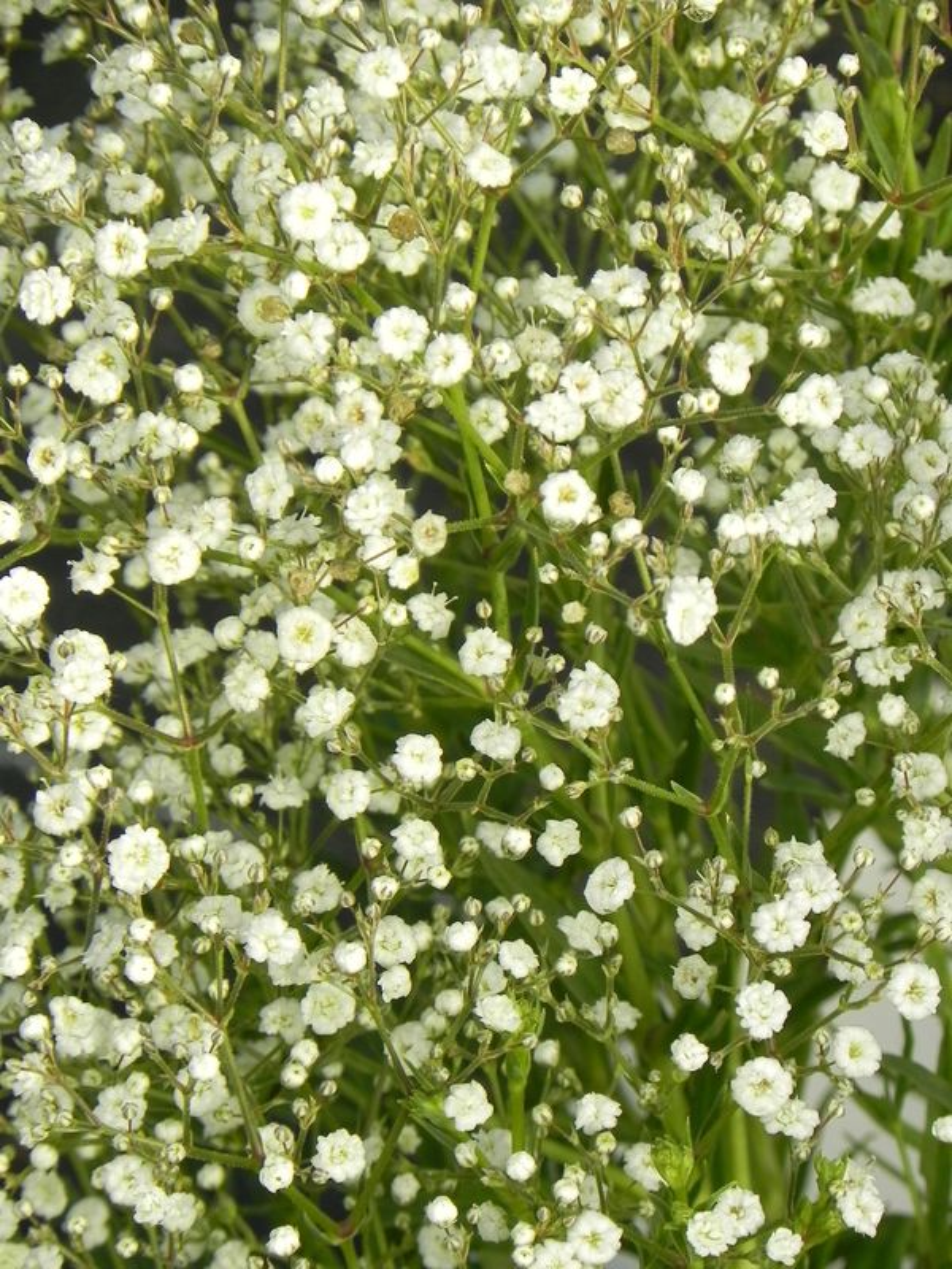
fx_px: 10671
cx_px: 476
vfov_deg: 6.8
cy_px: 634
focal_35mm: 291
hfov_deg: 5.1
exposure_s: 1/500
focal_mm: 51.8
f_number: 5
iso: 160
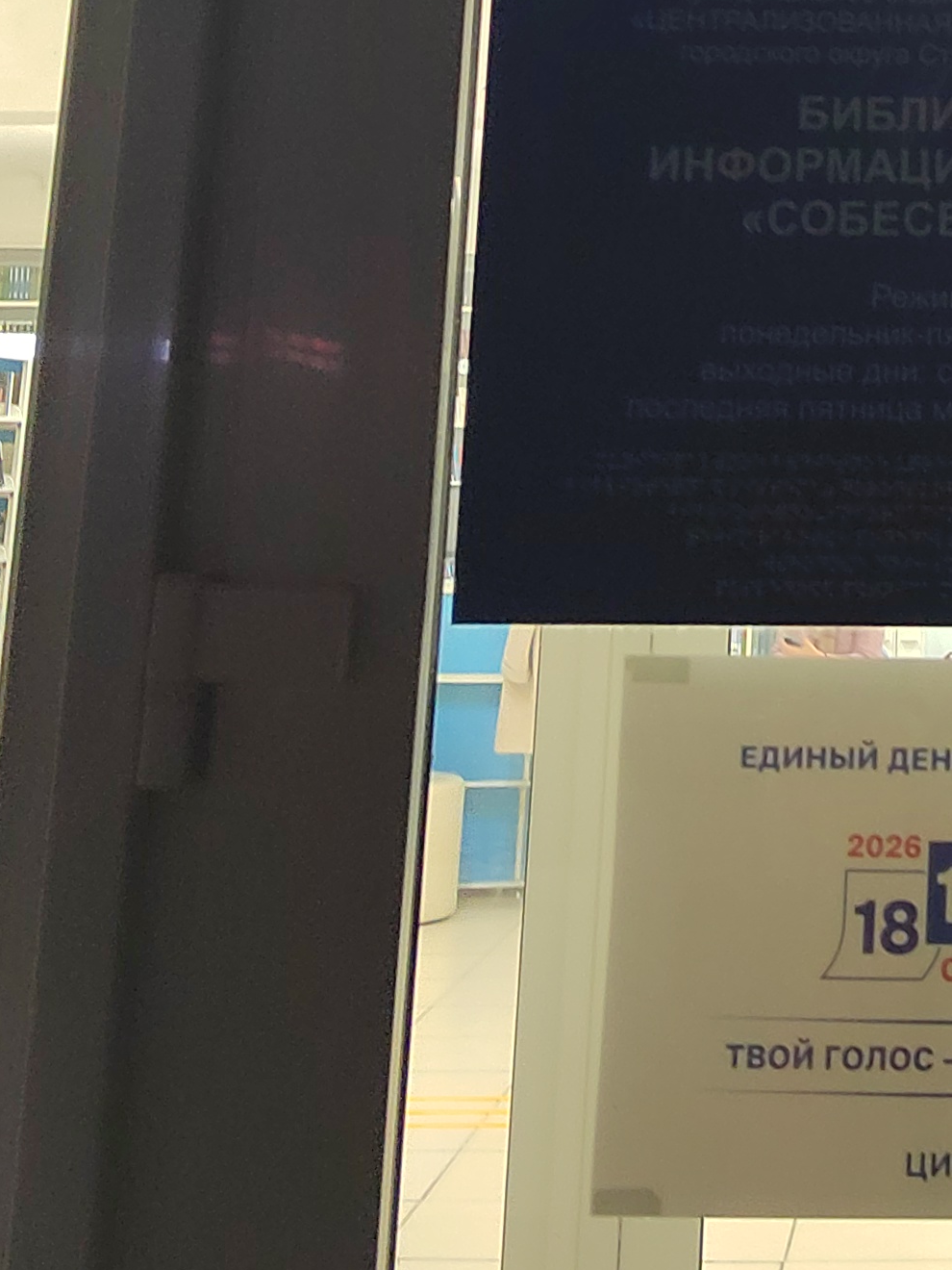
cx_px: 1094
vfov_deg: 26.8
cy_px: -41
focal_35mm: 68
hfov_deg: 20.4
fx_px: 2493
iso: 1550
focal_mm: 5.52
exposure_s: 1/50
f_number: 1.9
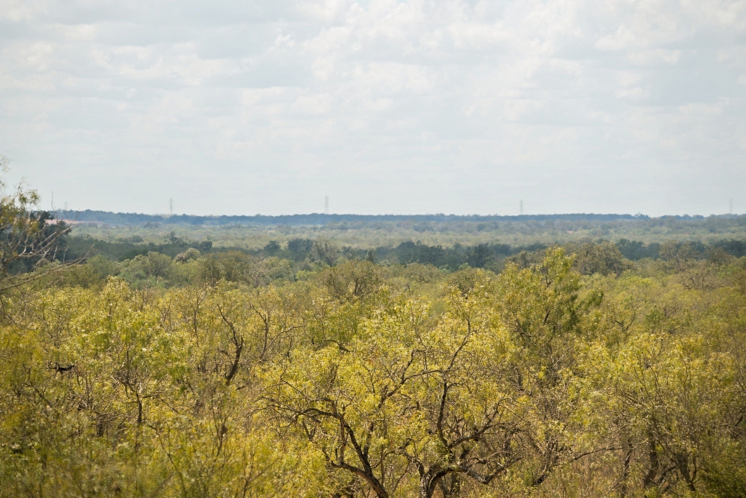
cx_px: 373
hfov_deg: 11.3
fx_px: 3771
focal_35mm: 182
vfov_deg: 7.5
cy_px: 249
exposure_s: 1/500
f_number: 6.3
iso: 100
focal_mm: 121.4
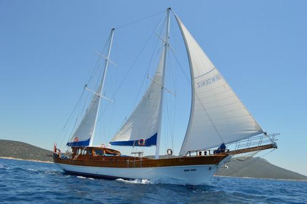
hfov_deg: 67.4
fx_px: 230
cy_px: 102
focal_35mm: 27
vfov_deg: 47.9
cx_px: 154
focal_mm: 18
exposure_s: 1/250
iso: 100
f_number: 8
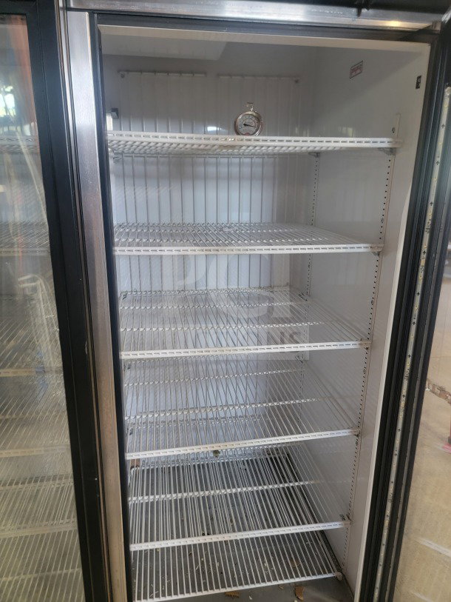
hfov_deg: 56.8
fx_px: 417
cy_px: 301
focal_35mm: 24
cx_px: 226
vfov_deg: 71.6
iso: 500
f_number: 1.8
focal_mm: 6.7
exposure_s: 1/40
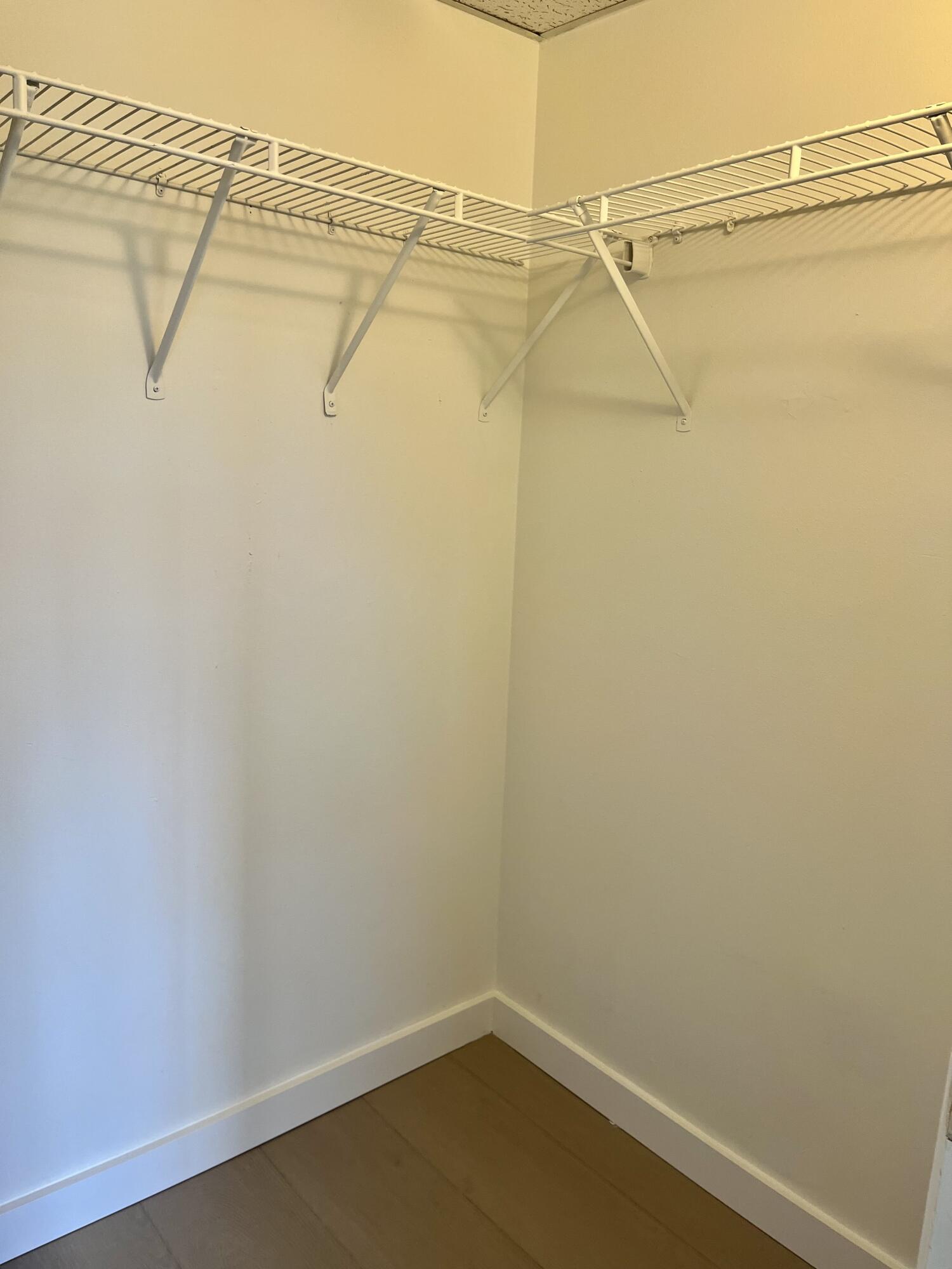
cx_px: 476
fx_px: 953
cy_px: 634
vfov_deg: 67.3
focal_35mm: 26
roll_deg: -1.3
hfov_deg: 53.1
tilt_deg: -10.4
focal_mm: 5.1
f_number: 1.6
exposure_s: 1/120
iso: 100
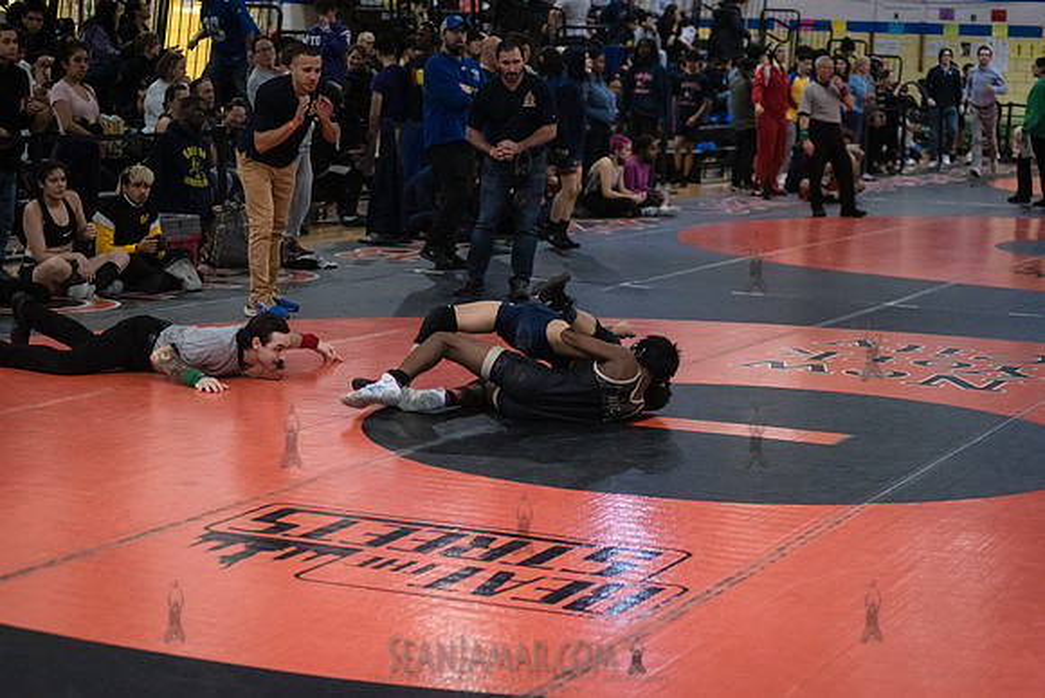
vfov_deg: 17.1
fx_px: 2323
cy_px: 349
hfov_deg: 25.4
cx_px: 522
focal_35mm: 80
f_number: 3.5
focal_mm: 80
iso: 8000
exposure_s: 1/640
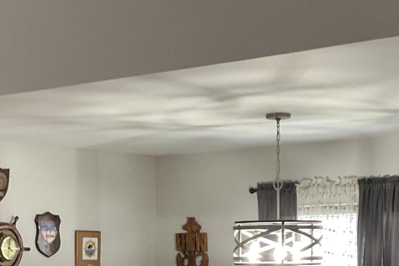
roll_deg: +1.4
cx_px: 172
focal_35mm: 92
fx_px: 1020
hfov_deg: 22.1
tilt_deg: -8.9
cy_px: 364
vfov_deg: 14.2
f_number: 1.8
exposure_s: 1/60
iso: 160
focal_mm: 3
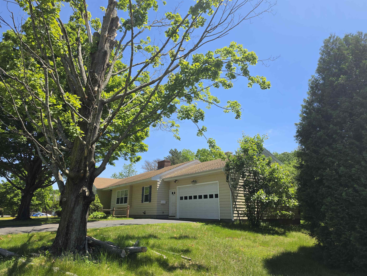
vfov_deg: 58.9
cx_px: 184
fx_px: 244
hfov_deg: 73.9
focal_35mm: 23
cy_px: 138
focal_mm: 6.5
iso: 64
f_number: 1.4
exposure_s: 1/3971
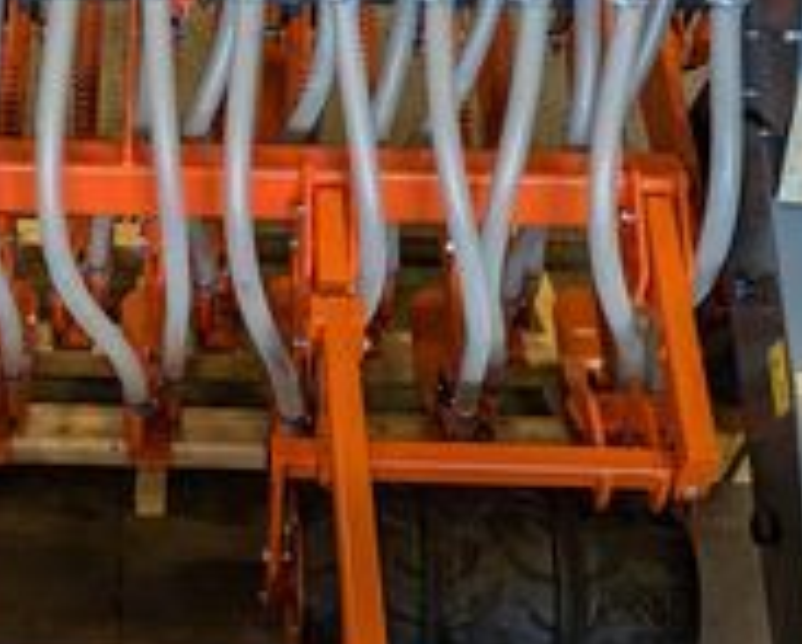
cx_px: 131
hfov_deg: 28.7
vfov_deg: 23.9
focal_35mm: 64
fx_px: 1522
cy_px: 258
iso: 63
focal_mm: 6.81
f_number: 1.85
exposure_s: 1/25
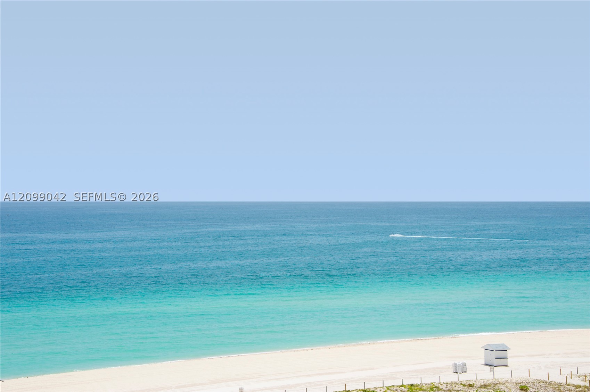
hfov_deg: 28.9
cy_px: 196
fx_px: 1146
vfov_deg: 19.4
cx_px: 295
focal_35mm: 70
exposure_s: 1/160
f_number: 16
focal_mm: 70
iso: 200
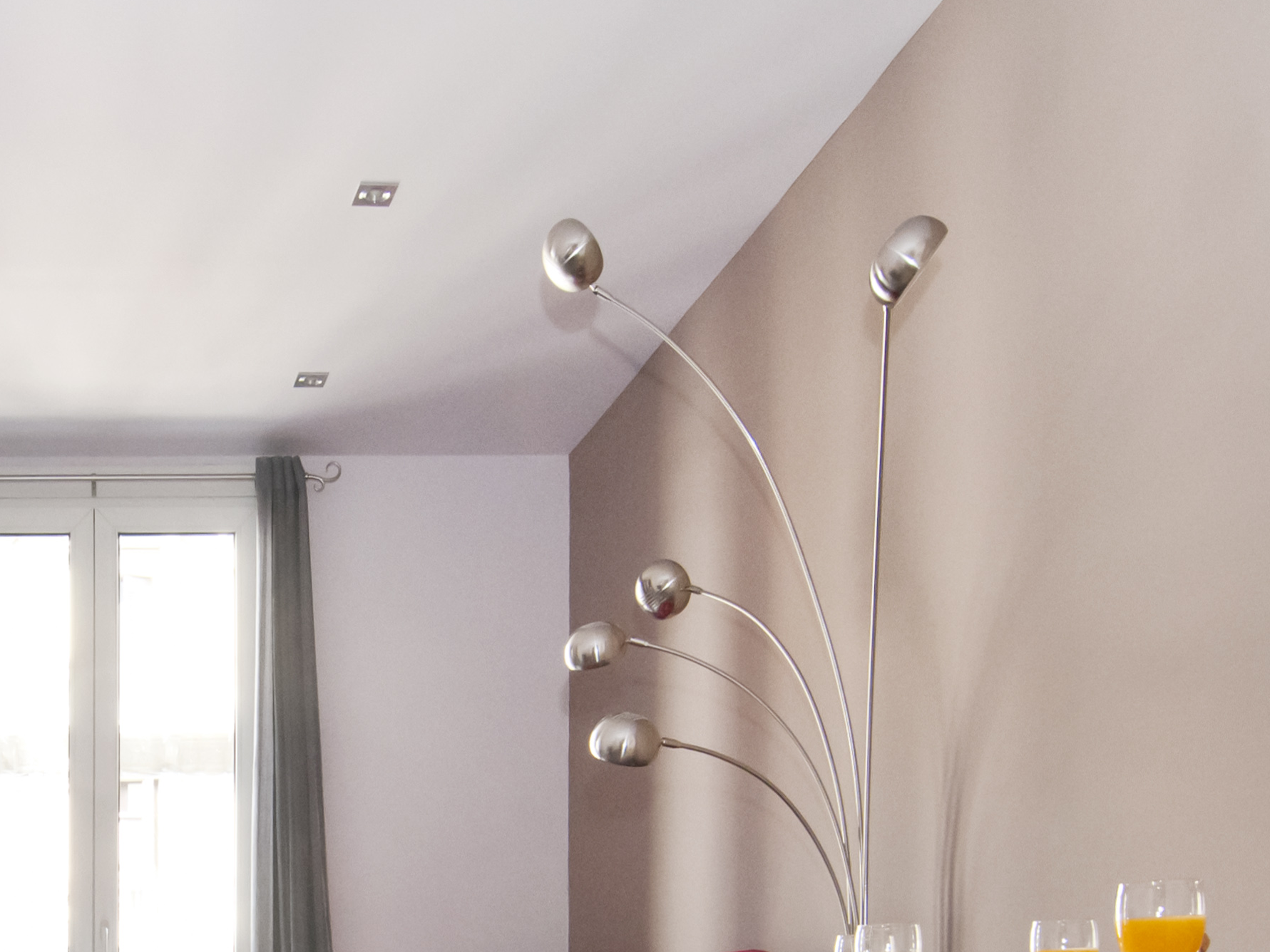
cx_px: 153
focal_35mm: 38
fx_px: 1400
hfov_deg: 44.8
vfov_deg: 33.5
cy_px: 1010
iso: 1000
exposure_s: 1/40
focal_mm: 11
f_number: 5.6
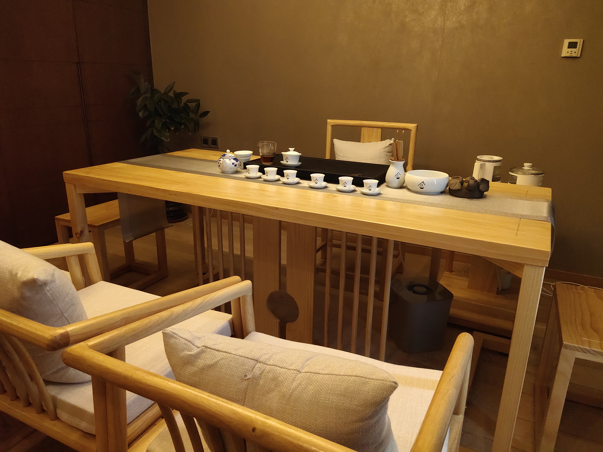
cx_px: 302
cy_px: 226
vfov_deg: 54.9
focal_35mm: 25
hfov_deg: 69.4
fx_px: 435
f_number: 1.8
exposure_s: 1/200
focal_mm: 4.71
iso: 300
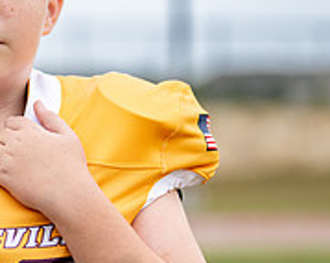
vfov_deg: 8.7
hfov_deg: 10.8
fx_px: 1738
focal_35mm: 178
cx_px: 16
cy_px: 156
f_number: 1.2
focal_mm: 50
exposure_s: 1/2000
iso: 320
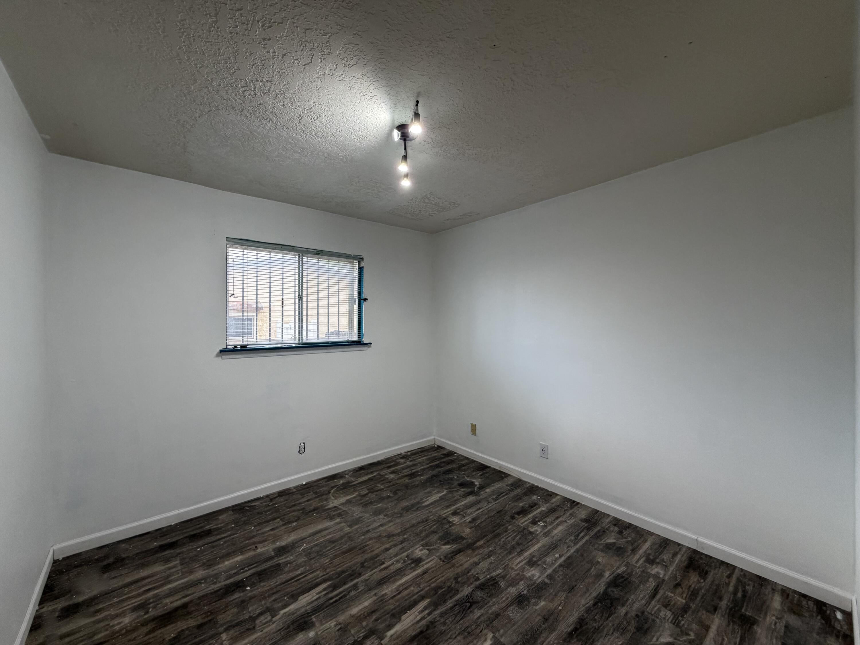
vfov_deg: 85.7
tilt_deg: -0.3
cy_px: 322
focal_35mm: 14
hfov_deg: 102.1
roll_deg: +0.4
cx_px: 430
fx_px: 348
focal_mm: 2.22
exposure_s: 1/120
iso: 250
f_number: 2.2
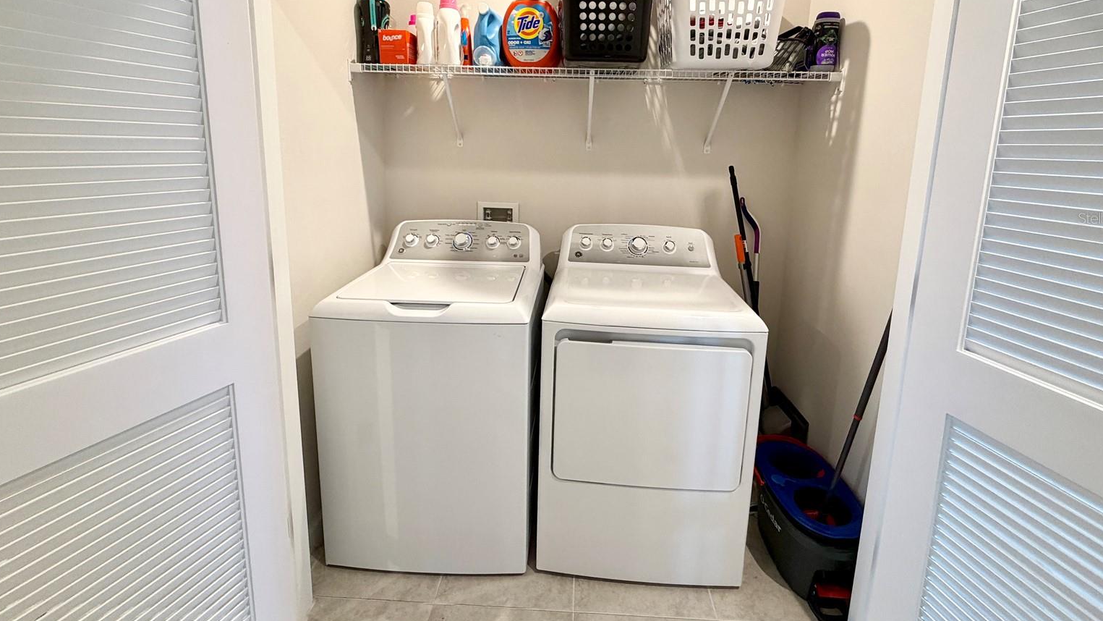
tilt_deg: -9.3
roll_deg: -0.9
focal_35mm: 16
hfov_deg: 99.3
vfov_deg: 65.7
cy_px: 218
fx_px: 468
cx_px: 568
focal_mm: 2.22
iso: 250
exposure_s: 1/60
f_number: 2.2
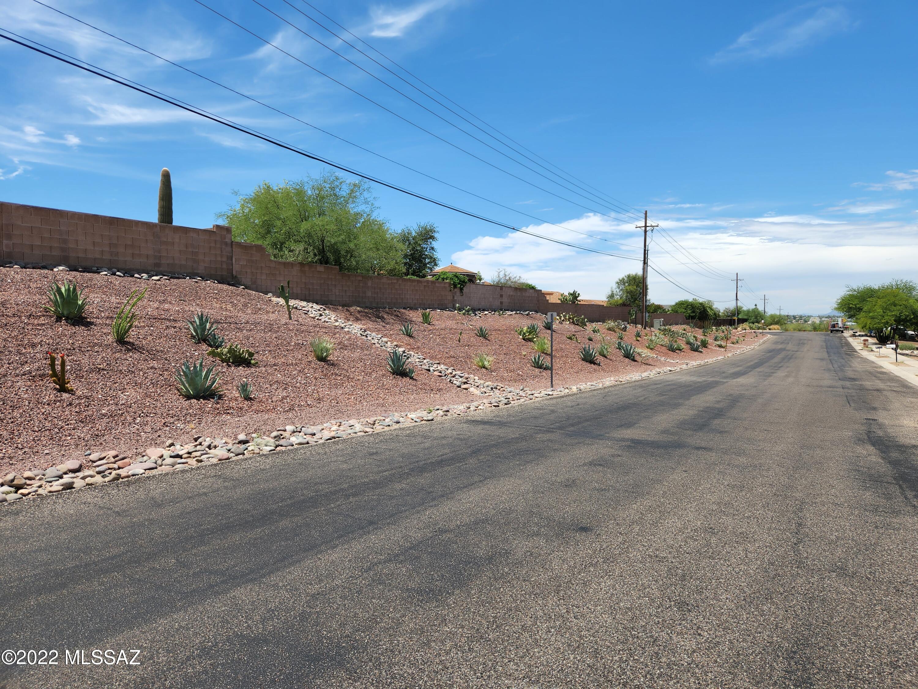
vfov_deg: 58.9
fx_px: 610
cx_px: 459
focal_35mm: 23
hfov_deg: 73.9
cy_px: 344
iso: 20
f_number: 1.8
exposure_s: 1/1297
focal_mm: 5.4
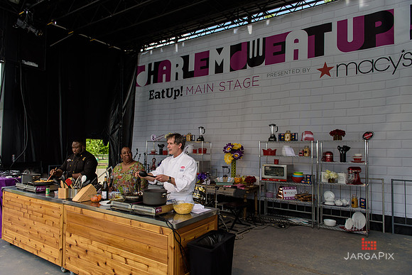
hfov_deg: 73.7
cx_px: 206
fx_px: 275
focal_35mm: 24
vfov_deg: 53.2
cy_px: 138
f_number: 3.2
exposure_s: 1/1250
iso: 200
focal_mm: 24
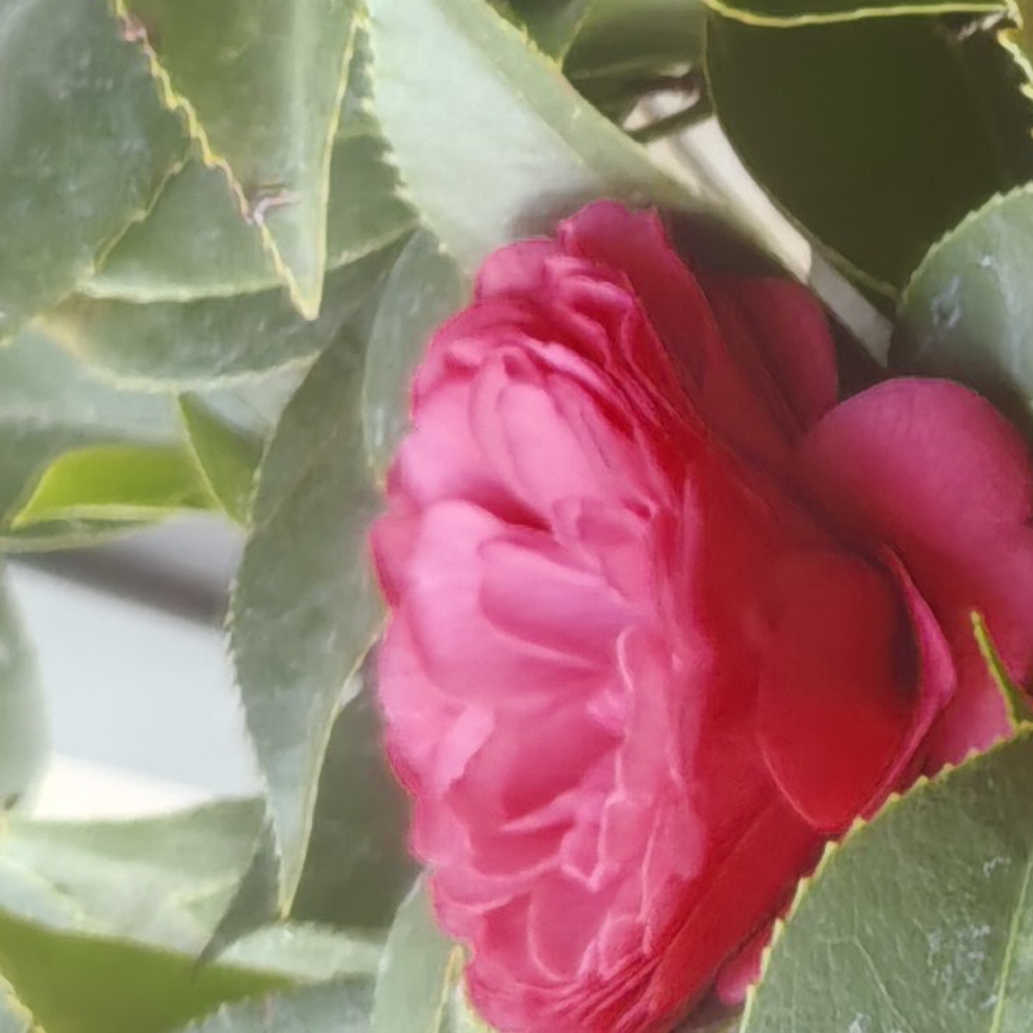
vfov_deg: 13.2
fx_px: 4457
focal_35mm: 132
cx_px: 1807
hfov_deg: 12.2
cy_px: 477
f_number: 4
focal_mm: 5.72
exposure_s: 1/50
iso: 80
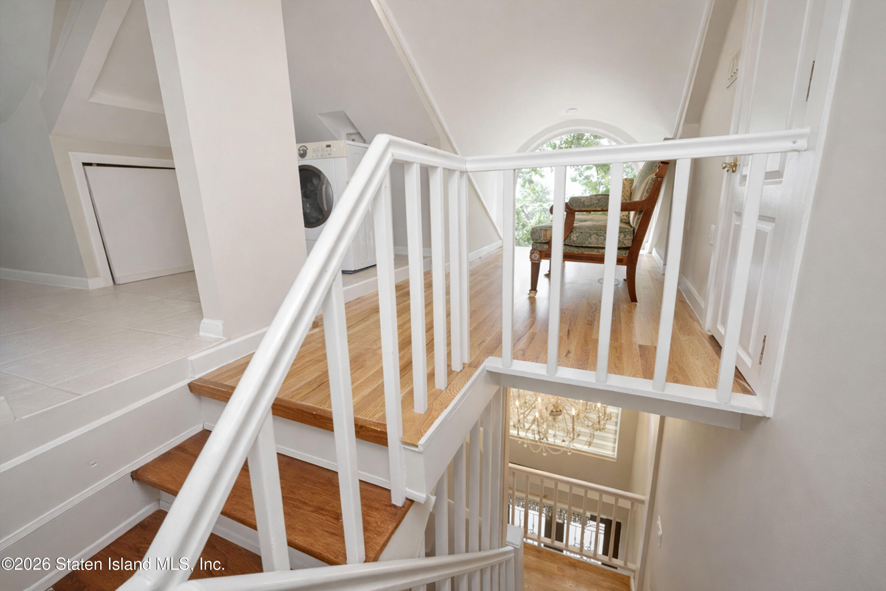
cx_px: 443
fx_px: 394
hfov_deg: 96.7
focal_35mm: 16
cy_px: 296
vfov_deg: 73.8
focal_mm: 16
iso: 64
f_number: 4
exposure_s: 1/30
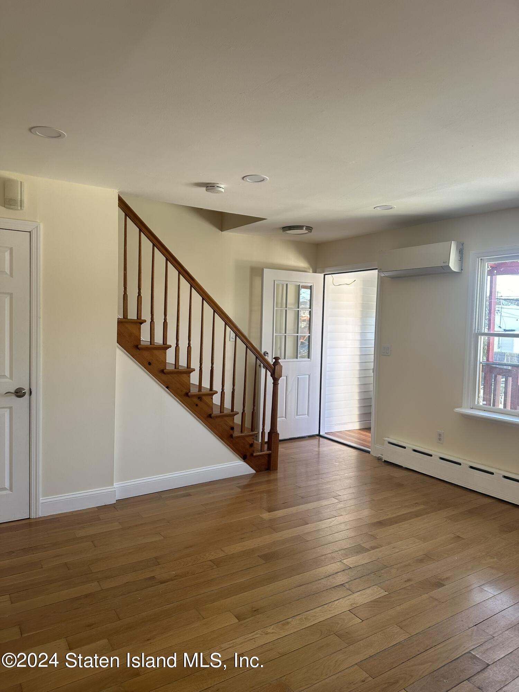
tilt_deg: -2.2
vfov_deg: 71.6
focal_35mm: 24
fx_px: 480
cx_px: 260
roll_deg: -1.1
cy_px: 346
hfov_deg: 56.8
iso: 100
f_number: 1.78
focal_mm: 6.86
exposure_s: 1/121
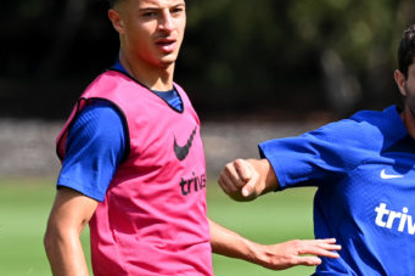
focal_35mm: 1338
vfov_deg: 1.0
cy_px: 356
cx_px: 453
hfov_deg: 1.5
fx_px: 15416
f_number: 5.6
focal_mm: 400
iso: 640
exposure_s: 1/2000
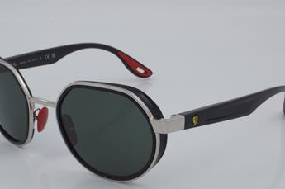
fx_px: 688
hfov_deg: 23.4
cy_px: 106
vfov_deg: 15.7
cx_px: 132
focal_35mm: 87
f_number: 32
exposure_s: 1/4
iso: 100
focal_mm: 50
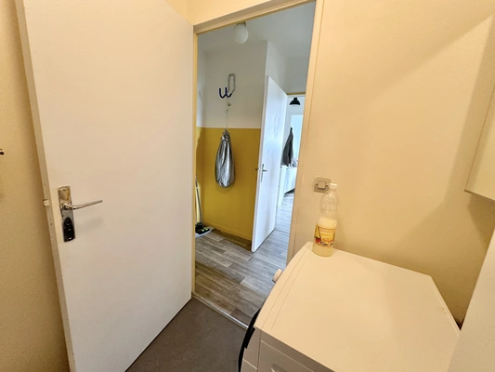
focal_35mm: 14
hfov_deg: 102.1
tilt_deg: -11.0
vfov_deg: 85.7
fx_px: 200
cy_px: 186
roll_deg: -3.4
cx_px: 248
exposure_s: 1/50
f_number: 2.2
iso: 250
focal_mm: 2.22
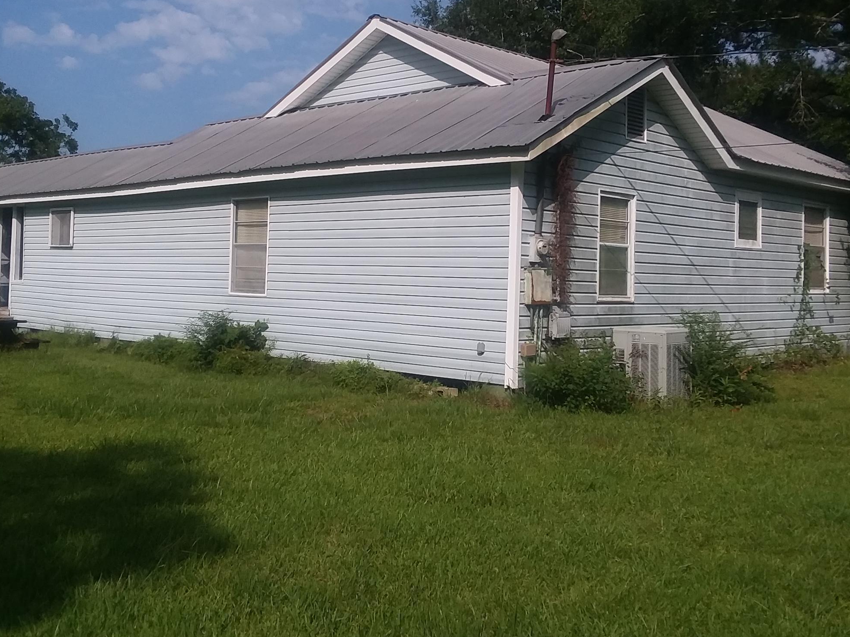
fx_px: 933
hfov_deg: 48.9
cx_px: 373
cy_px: 256
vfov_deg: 37.6
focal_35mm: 38
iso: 40
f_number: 1.9
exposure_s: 1/2637
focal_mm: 2.47
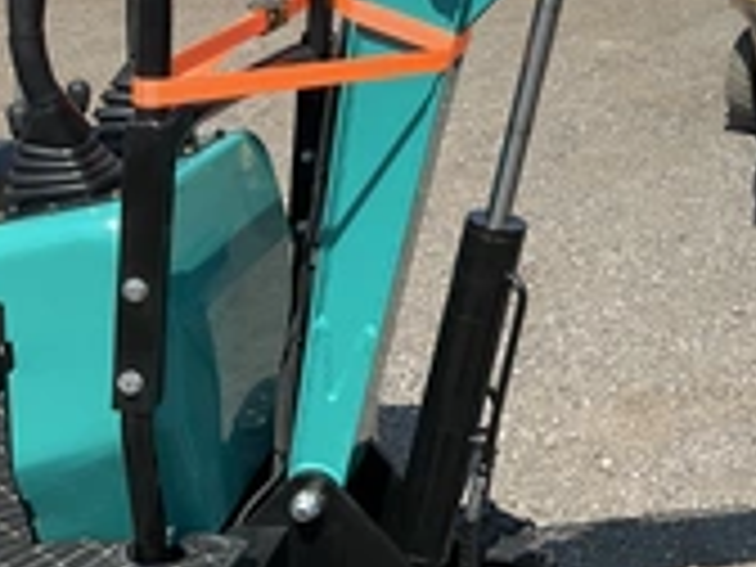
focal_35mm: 69
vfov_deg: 20.6
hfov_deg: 25.7
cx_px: 868
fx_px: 1507
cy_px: 0
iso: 25
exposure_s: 1/1730
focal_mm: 3
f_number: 1.8
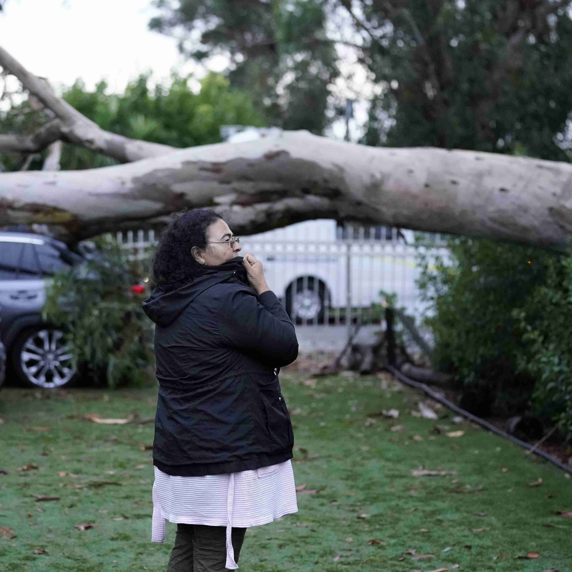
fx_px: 1683
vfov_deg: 19.3
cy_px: 287
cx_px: 216
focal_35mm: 90
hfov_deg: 19.3
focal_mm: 70
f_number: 2.8
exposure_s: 1/1250
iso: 8000
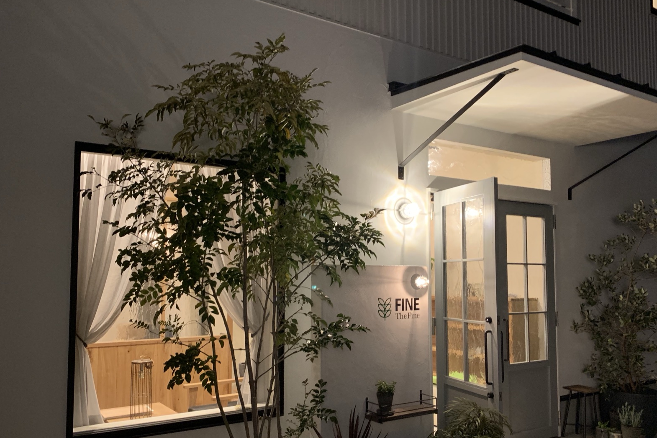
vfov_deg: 42.3
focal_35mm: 31
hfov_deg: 60.1
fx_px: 566
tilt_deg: +3.2
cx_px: 364
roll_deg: +0.5
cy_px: 238
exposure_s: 1/30
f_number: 1.8
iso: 500
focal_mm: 4.25
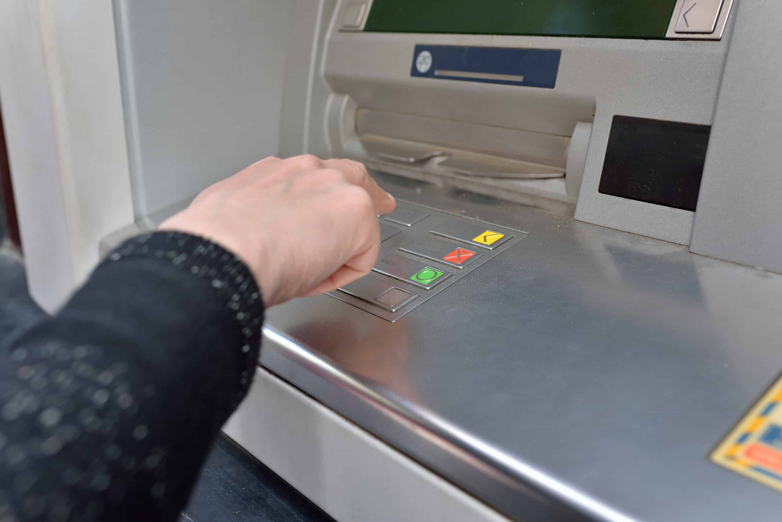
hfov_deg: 54.4
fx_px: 761
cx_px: 391
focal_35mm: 35
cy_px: 261
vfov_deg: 37.9
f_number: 5
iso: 100
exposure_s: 1/80
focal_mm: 35
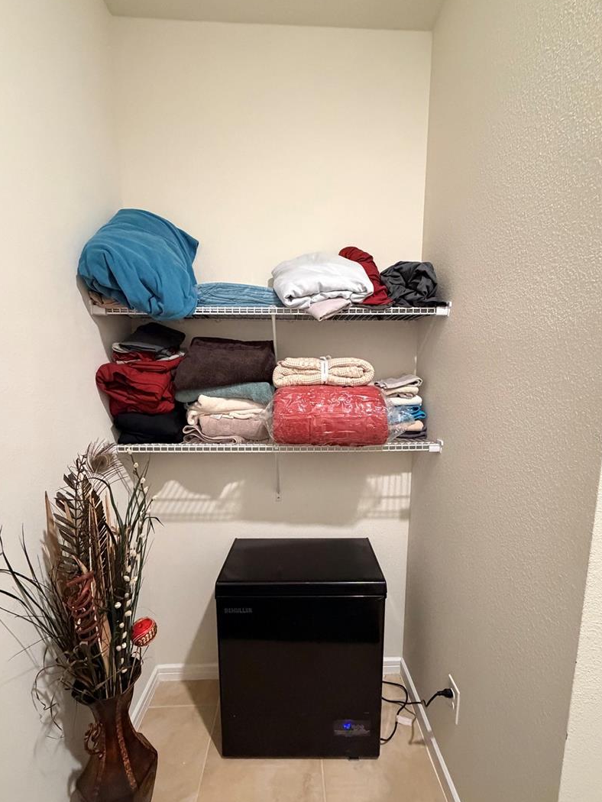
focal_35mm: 16
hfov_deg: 78.1
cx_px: 303
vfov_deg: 94.2
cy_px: 437
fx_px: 371
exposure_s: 1/60
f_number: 2.2
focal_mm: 2.22
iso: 800
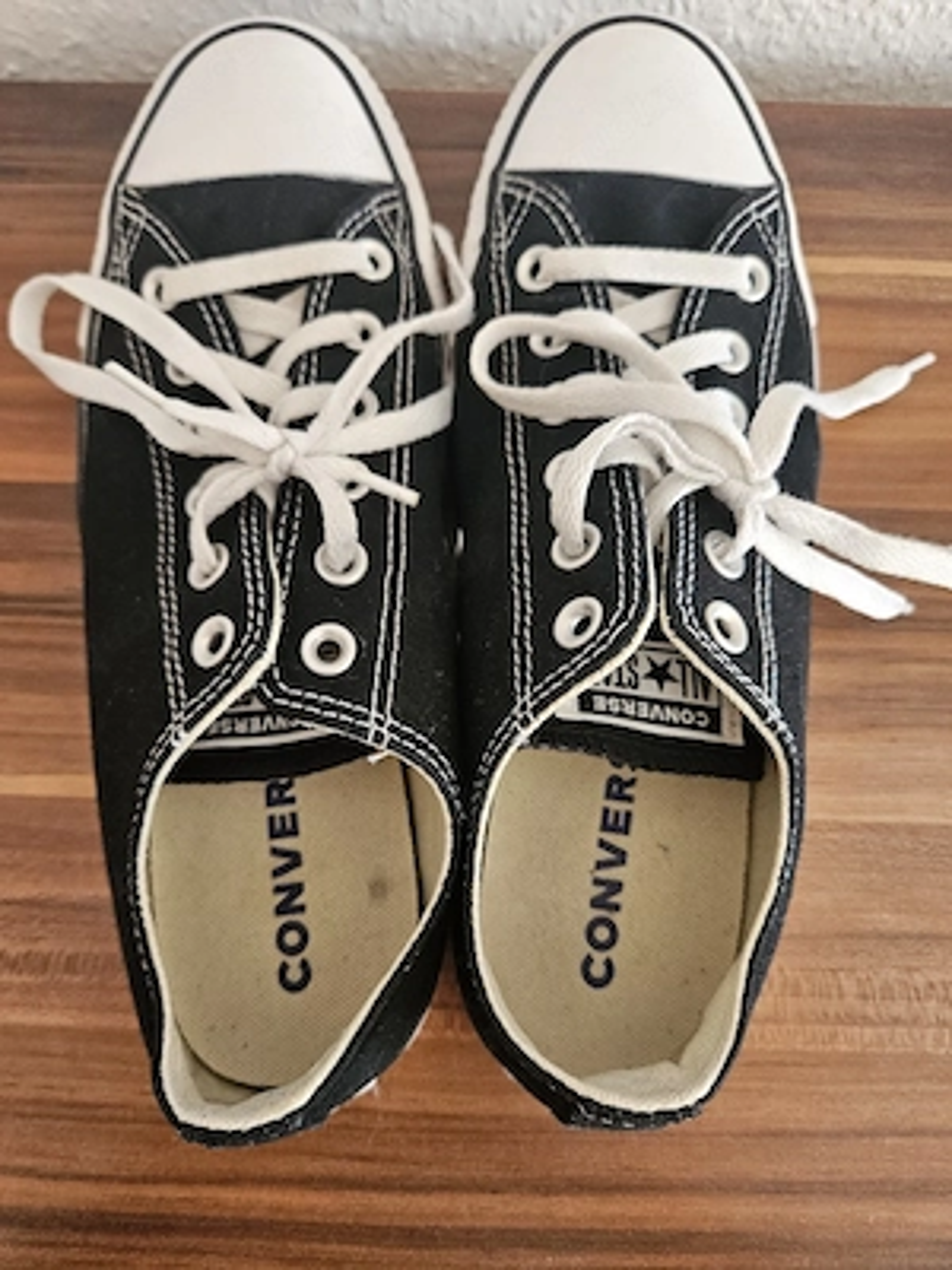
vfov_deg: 73.9
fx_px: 843
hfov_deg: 58.9
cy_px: 635
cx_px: 476
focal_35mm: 23
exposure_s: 1/100
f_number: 1.8
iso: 250
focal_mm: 5.4
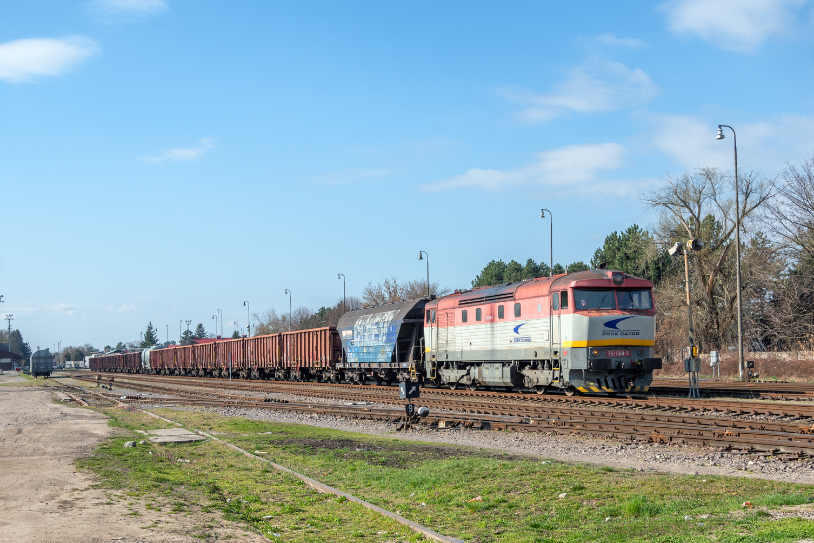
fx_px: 1153
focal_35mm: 51
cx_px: 387
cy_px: 279
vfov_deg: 26.5
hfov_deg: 38.9
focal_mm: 32
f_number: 9
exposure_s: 1/640
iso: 200
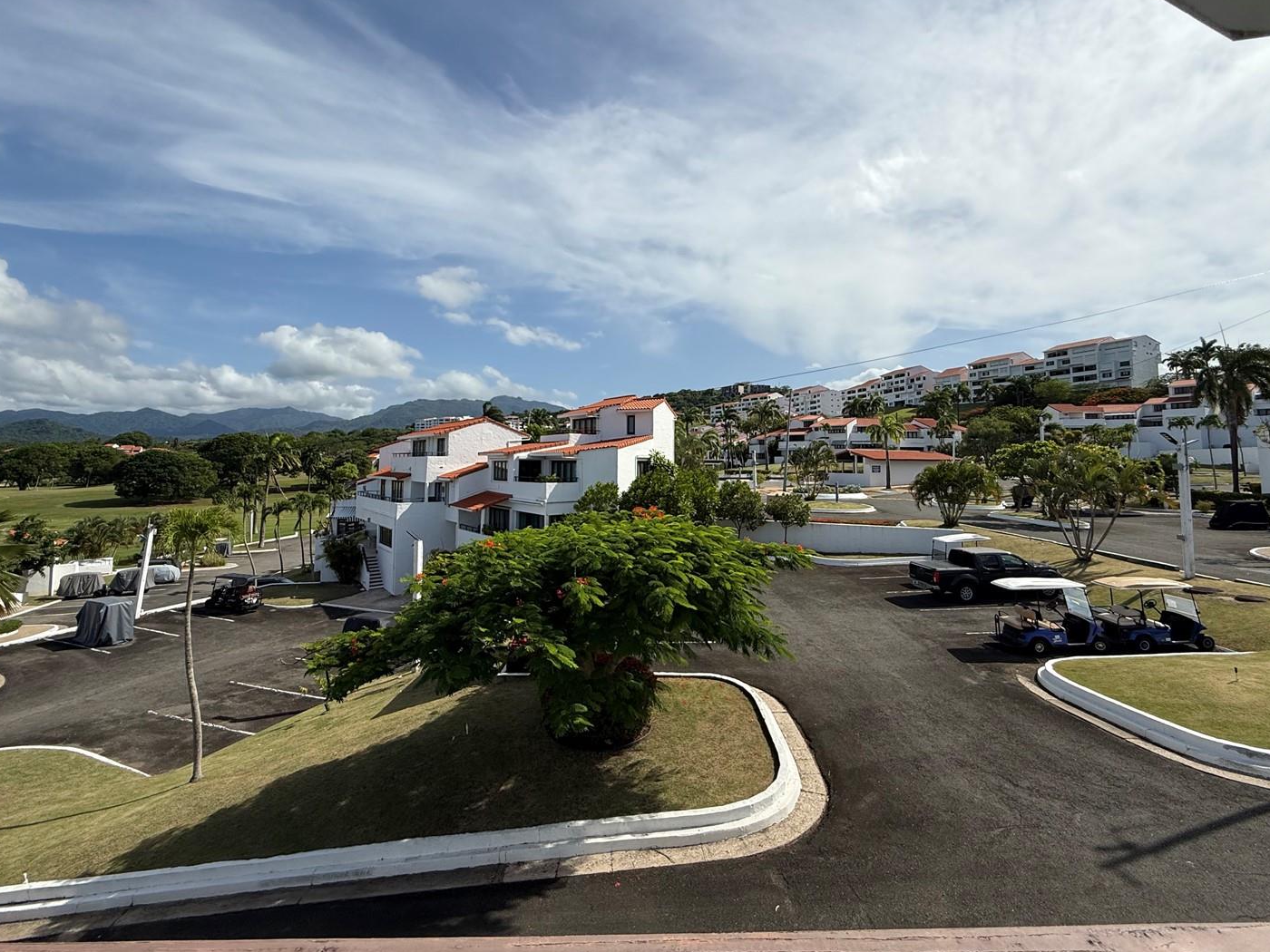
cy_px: 418
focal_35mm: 16
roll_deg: -1.2
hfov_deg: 94.5
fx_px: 587
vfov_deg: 77.8
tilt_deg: +5.0
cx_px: 642
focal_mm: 2.22
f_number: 2.2
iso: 50
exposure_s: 1/3891
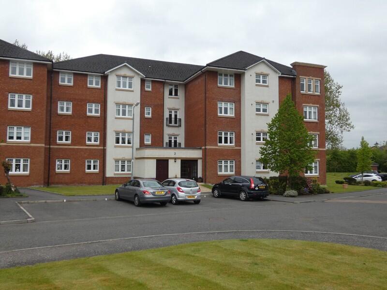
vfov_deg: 45.4
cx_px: 194
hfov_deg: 58.4
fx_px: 347
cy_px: 145
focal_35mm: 31
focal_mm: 5.5
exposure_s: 1/500
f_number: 3.3
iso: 80
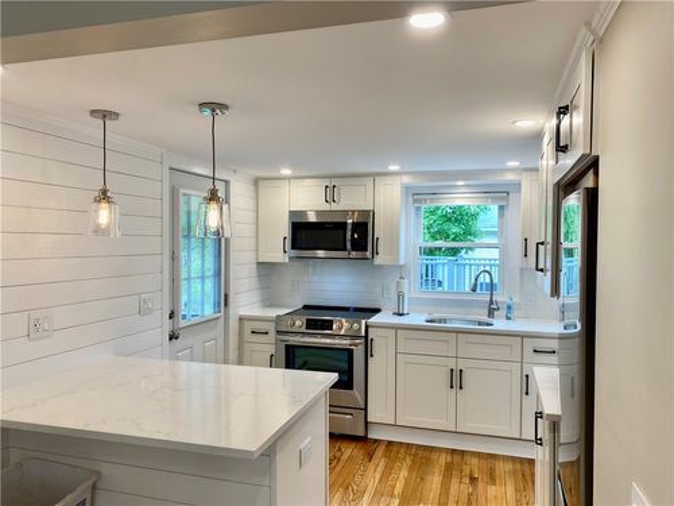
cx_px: 337
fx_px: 506
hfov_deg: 67.3
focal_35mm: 26
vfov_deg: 53.1
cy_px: 253
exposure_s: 1/120
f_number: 1.8
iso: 50
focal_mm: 4.25
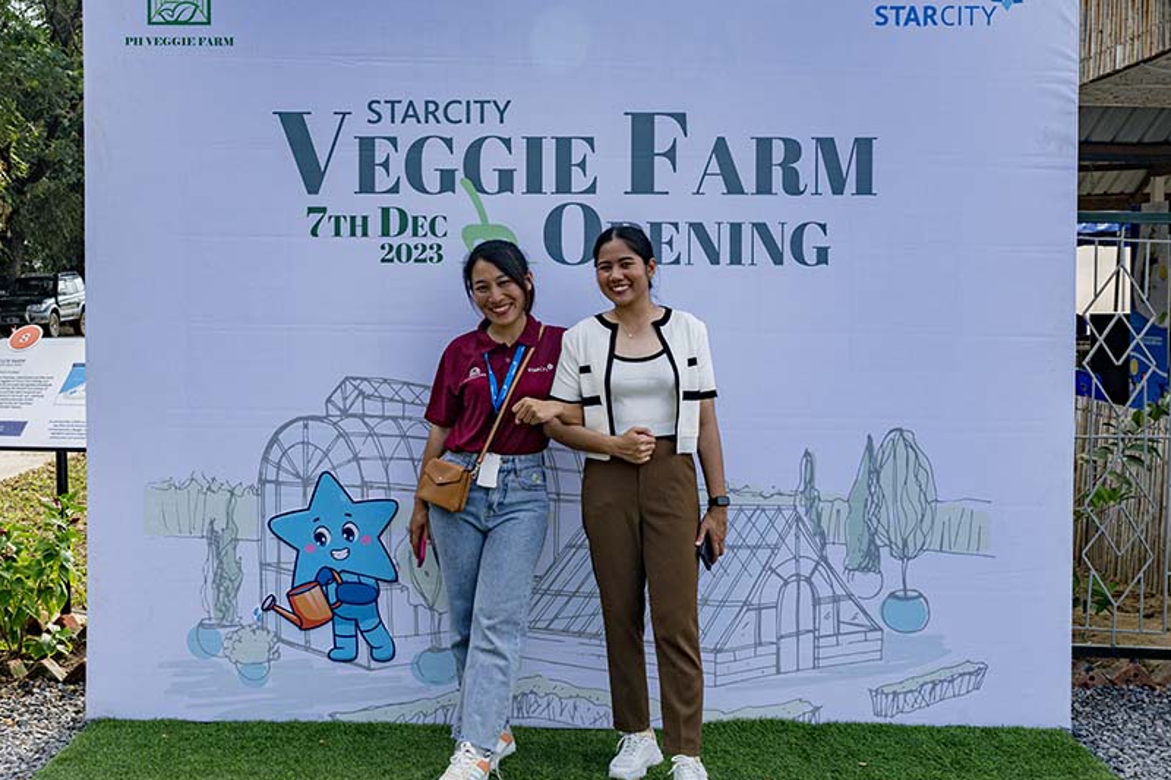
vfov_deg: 36.9
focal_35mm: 36
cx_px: 553
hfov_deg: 53.1
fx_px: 1171
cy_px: 372
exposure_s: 1/320
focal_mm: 30
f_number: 8
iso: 250
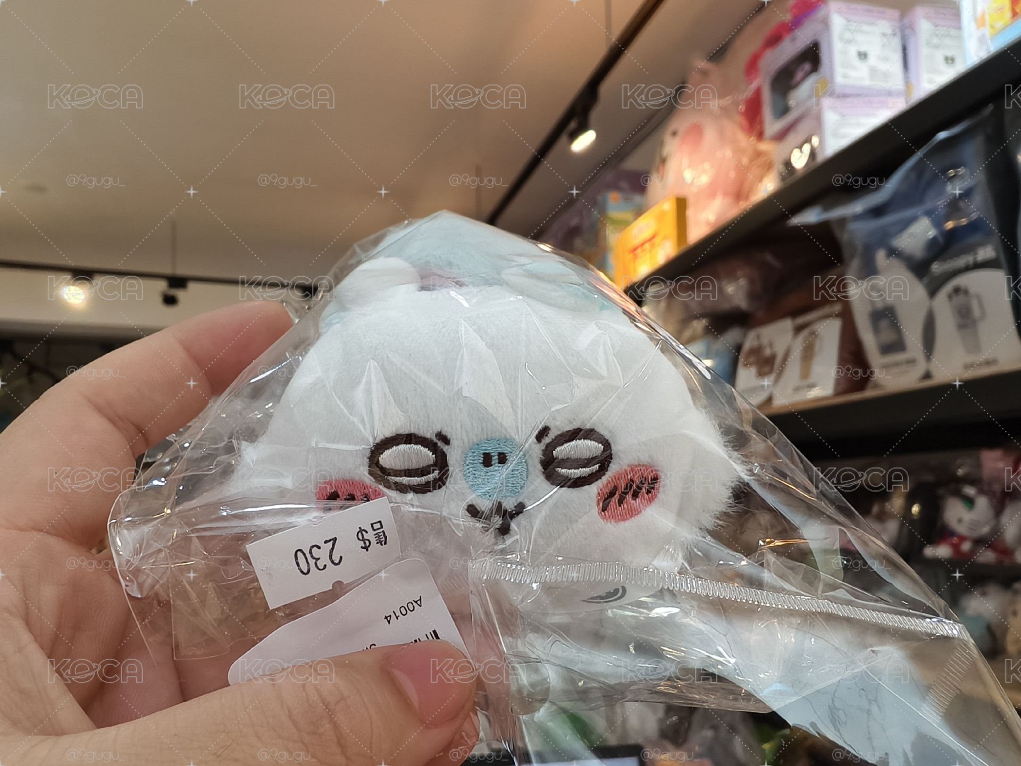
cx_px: 510
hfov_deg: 69.4
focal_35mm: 25
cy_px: 383
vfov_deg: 54.9
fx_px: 737
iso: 485
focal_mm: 2.32
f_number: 2
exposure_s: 1/60
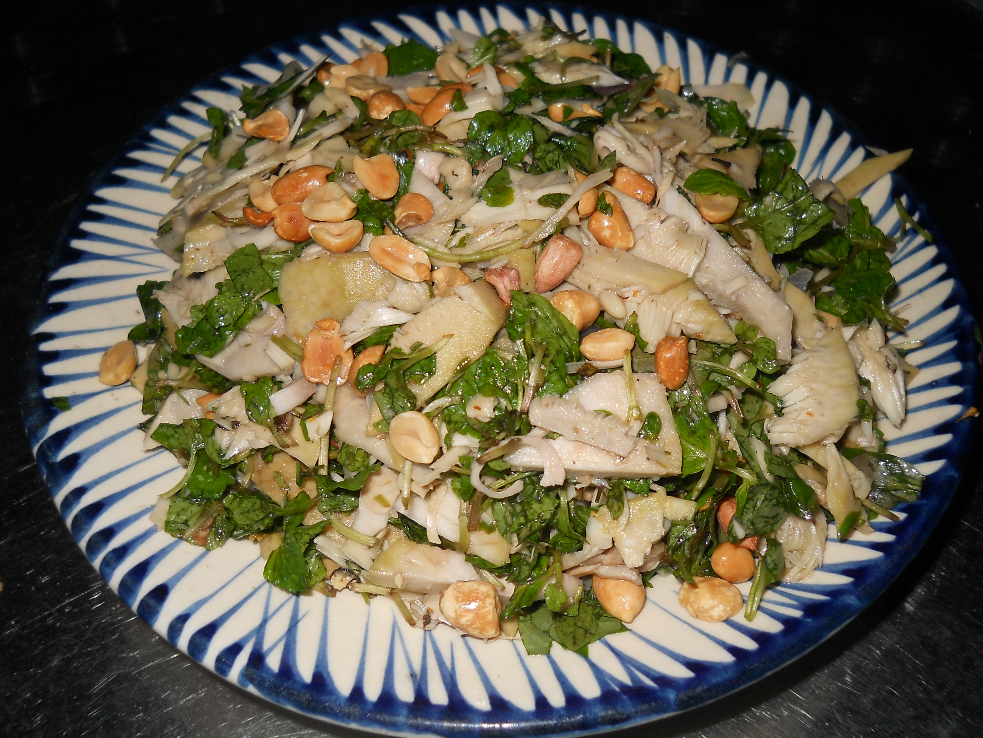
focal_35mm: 41
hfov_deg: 45.8
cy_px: 369
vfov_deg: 35.1
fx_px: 1164
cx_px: 492
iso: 80
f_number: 5.5
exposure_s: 1/30
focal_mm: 6.72
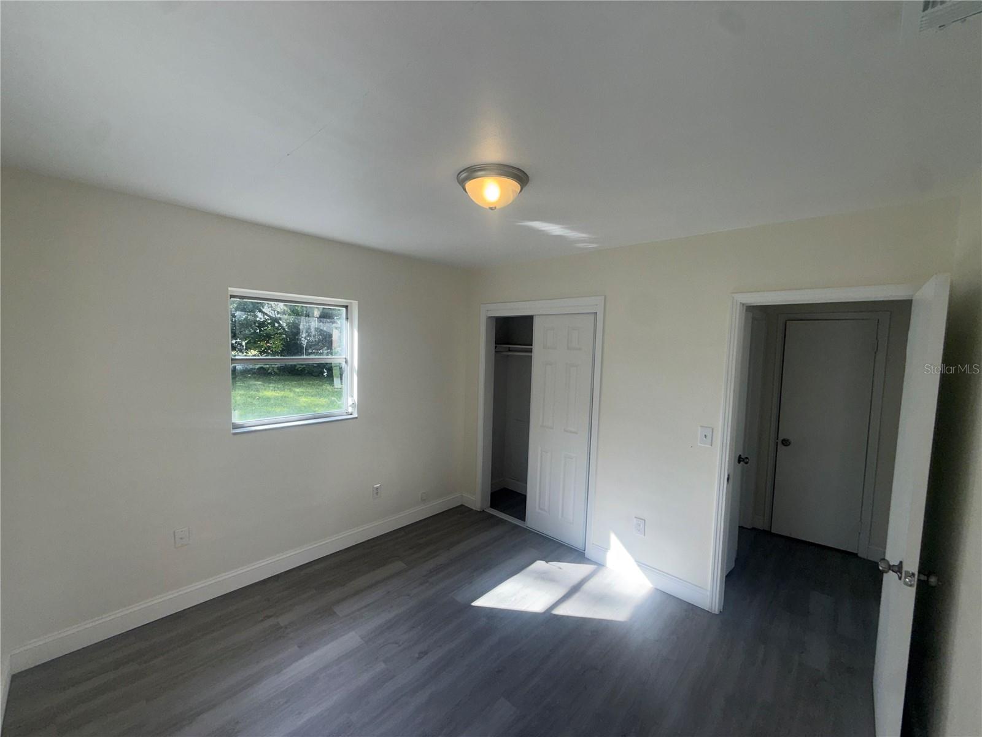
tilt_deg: -3.3
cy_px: 368
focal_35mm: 14
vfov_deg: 85.7
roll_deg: -1.9
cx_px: 491
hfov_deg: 102.1
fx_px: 397
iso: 16
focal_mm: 2.22
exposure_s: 1/122
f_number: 2.2
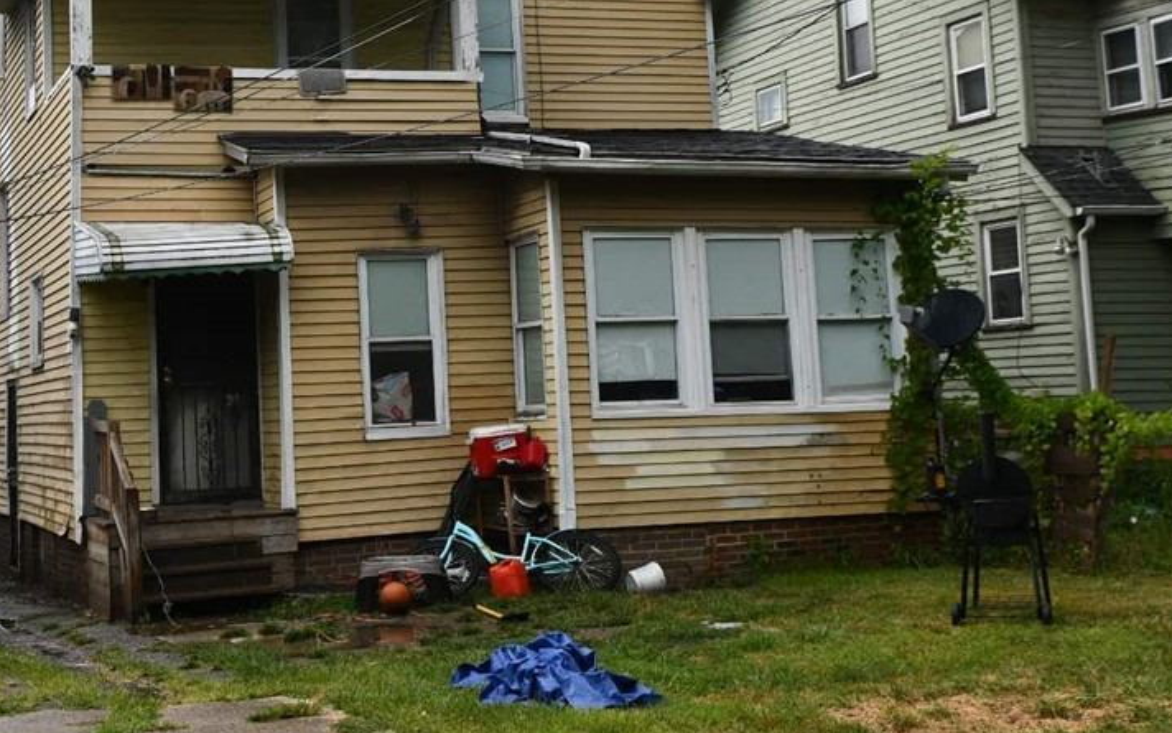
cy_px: 224
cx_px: 377
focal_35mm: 56
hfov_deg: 35.9
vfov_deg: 23.0
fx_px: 1789
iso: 160
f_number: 8
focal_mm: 24
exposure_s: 1/250
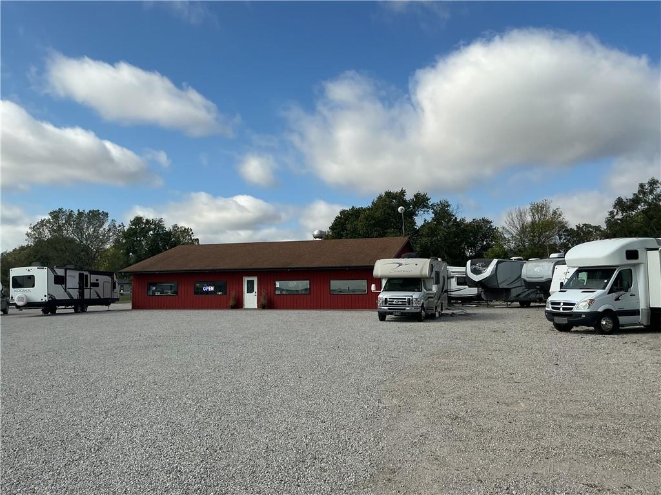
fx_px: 554
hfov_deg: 61.7
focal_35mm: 29
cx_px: 330
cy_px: 248
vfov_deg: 48.2
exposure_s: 1/2959
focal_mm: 3
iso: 25
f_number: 1.8
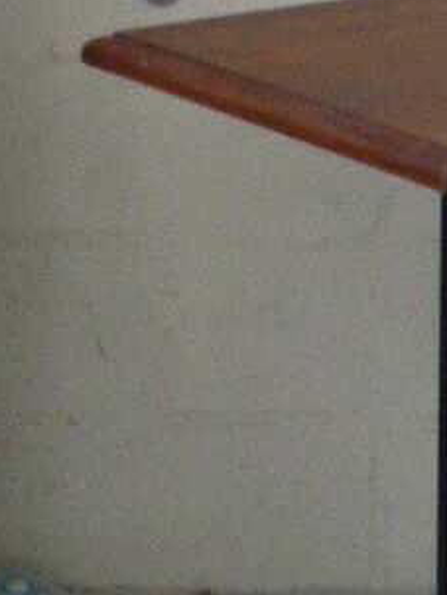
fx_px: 4333
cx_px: 463
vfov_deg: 7.9
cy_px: 284
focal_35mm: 252
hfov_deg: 5.9
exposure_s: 1/8
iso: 2000
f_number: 5.3
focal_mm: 19.4
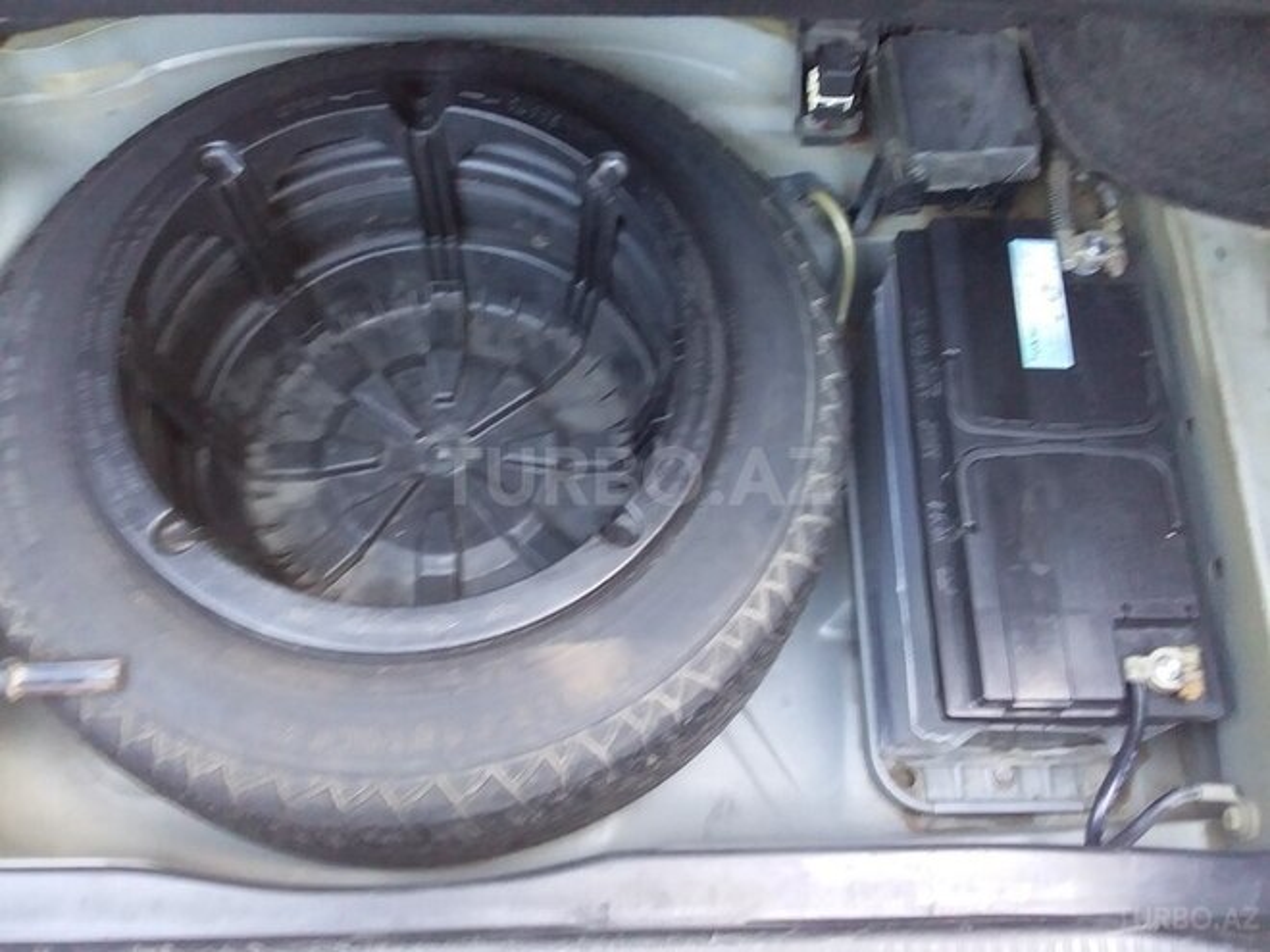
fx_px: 1137
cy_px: 476
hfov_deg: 58.4
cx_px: 635
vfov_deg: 45.4
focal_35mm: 31
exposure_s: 1/25
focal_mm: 3.3
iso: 125
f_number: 2.2
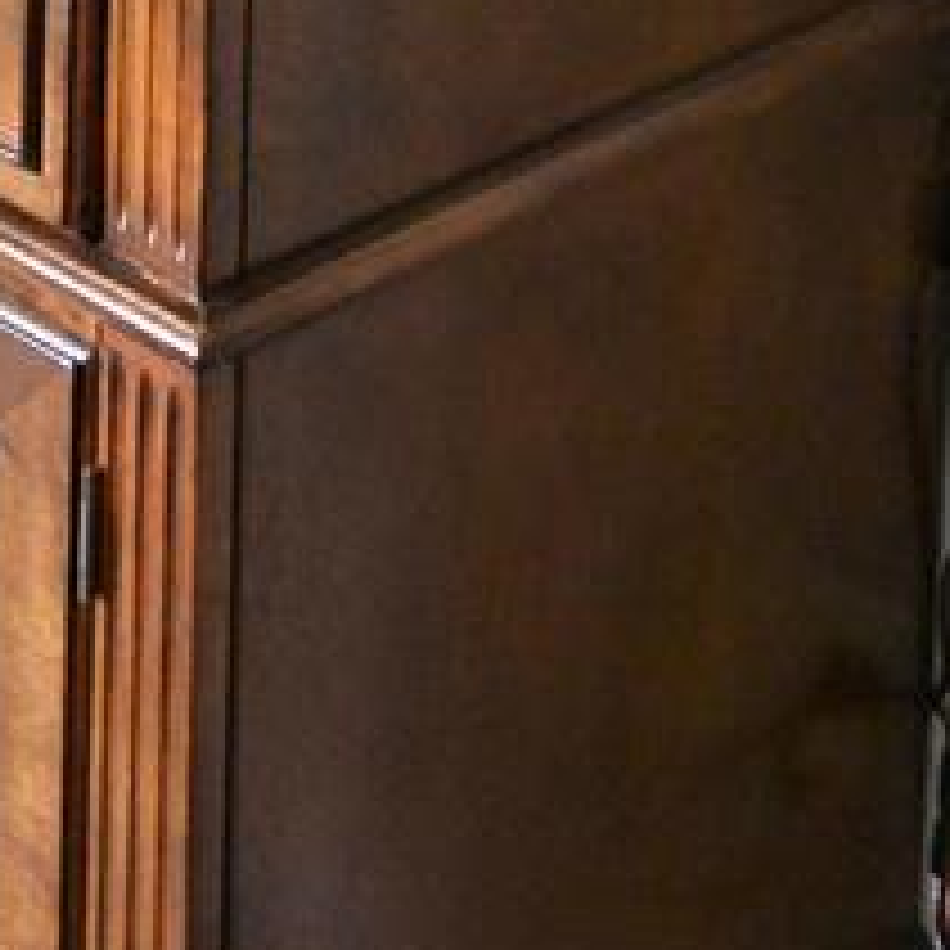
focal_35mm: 118
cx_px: 95
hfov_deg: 14.6
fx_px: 3664
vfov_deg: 12.7
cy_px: -1040
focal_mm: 10
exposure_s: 1/60
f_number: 3.5
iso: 640
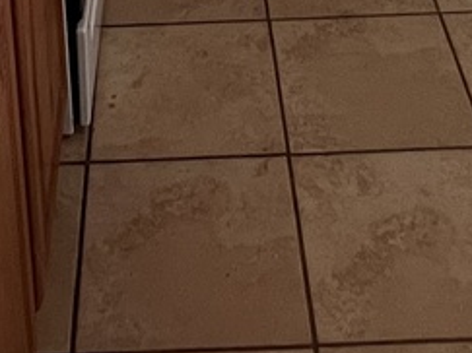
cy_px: -498
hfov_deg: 25.3
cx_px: 179
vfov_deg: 13.7
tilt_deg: -14.9
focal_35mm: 77
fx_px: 1049
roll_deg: +1.7
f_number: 1.8
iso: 250
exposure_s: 1/60
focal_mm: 1.57
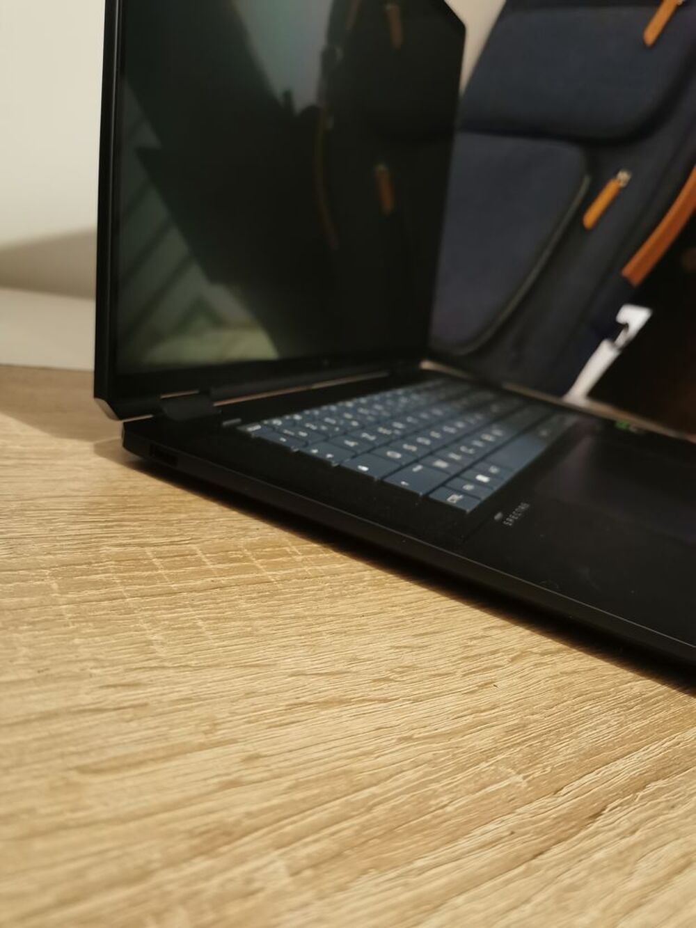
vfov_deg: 65.3
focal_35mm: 27
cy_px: 464
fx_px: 724
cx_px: 348
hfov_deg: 51.4
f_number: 1.6
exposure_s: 1/33.3
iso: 500
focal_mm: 5.56
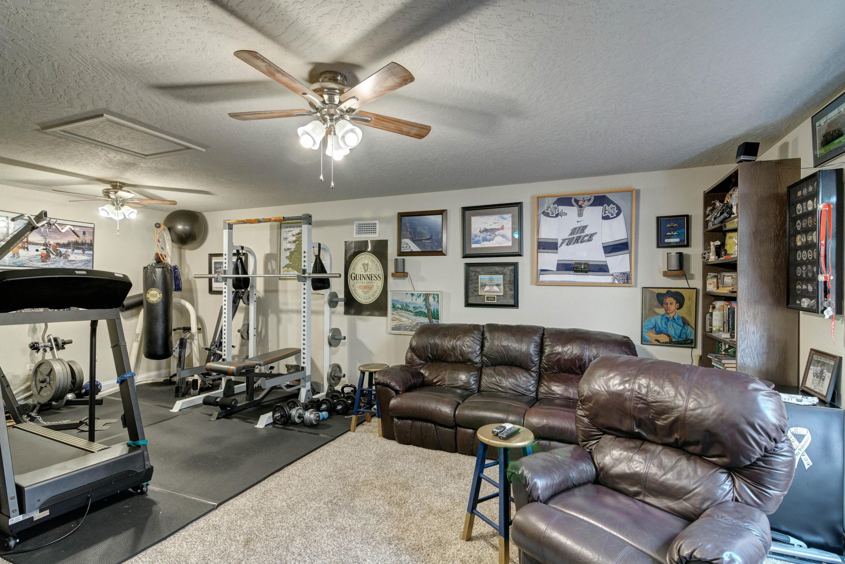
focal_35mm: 16
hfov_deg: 96.7
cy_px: 282
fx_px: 376
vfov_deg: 73.7
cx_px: 422
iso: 400
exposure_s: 1/30
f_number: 7.1
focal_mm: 11
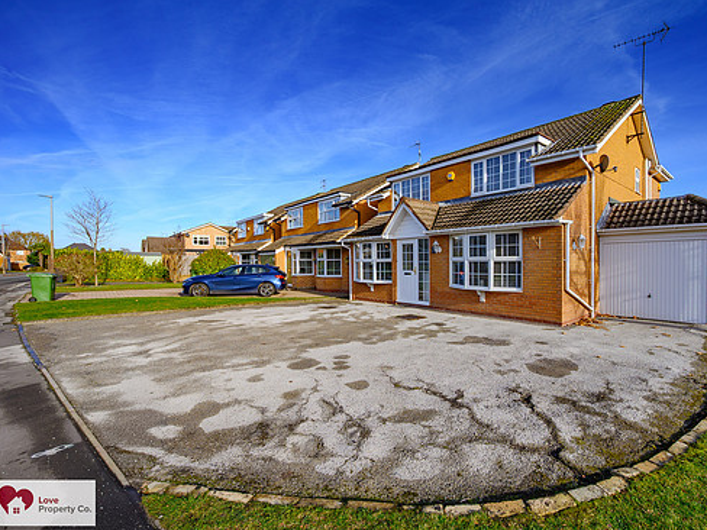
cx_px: 396
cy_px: 267
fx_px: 327
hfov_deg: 94.1
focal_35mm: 16
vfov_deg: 78.1
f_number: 8
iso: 100
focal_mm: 14
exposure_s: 1/320
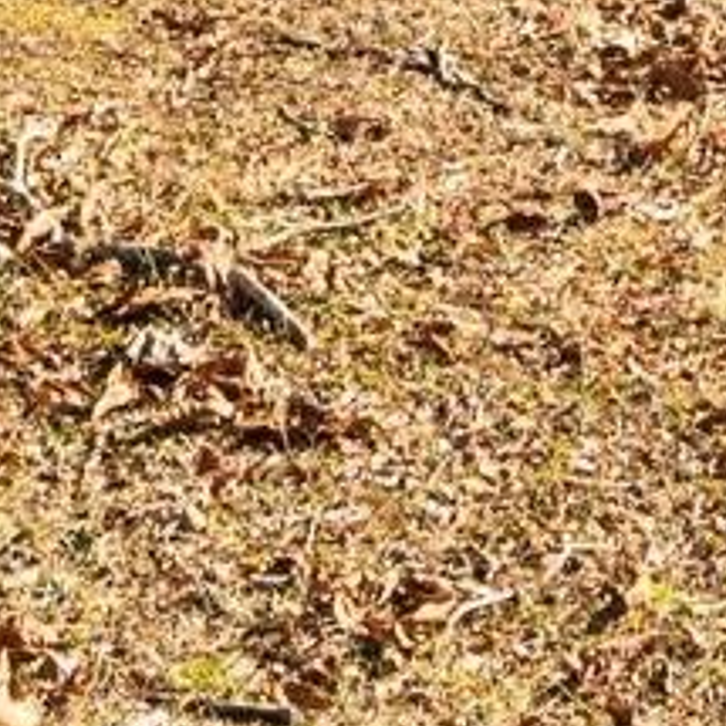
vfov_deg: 8.6
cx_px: 804
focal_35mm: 178
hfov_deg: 9.7
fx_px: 4224
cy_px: -1273
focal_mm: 22
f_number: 8
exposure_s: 1/640
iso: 400
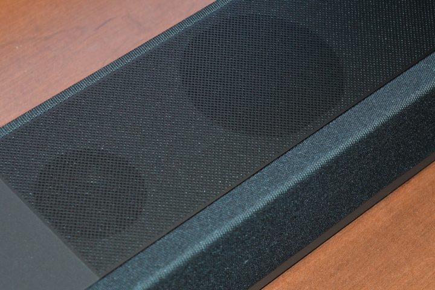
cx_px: 218
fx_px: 997
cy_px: 145
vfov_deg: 16.6
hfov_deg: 24.6
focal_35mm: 82
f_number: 5.6
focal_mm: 55
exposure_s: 1/30
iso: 800
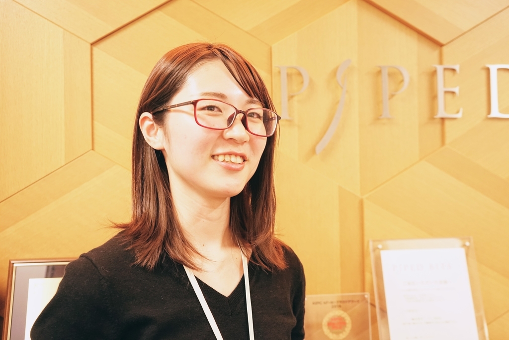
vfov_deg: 36.9
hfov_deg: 53.1
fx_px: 509
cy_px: 170
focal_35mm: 36
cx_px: 254
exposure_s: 1/30
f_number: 5
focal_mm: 36
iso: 3200
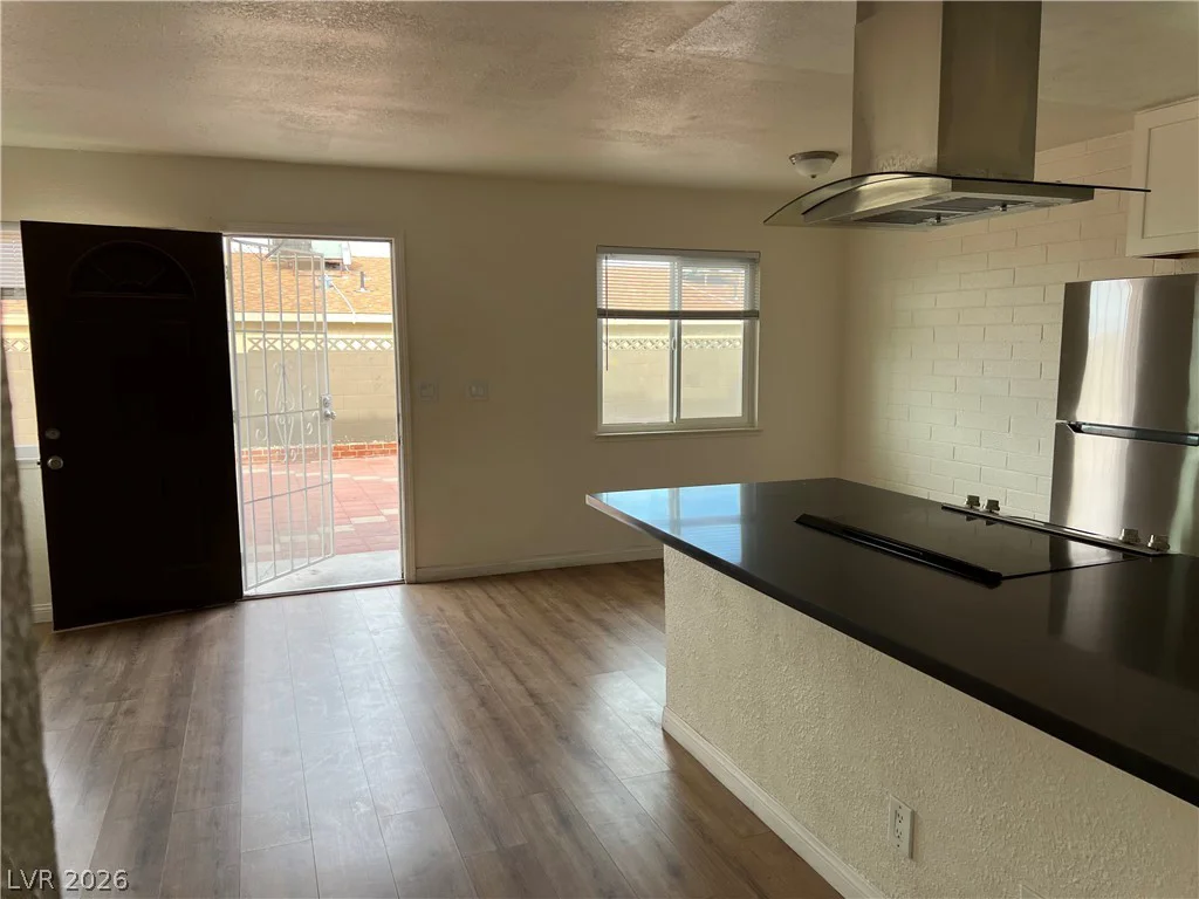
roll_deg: +0.8
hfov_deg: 67.3
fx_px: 901
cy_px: 450
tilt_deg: -7.1
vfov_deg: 53.1
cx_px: 600
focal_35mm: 26
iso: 40
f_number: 1.5
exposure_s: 1/185
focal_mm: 5.7
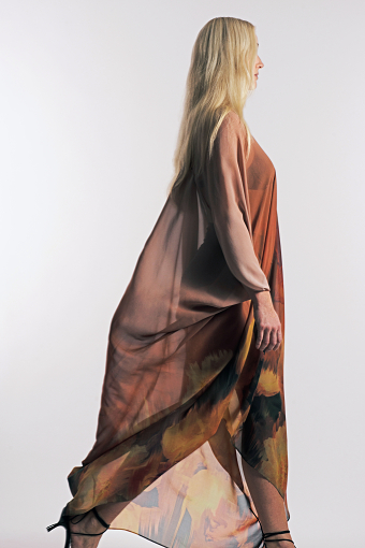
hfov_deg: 16.1
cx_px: 182
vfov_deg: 23.9
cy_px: 274
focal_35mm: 85
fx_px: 1293
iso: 100
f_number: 11
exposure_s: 1/125
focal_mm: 85
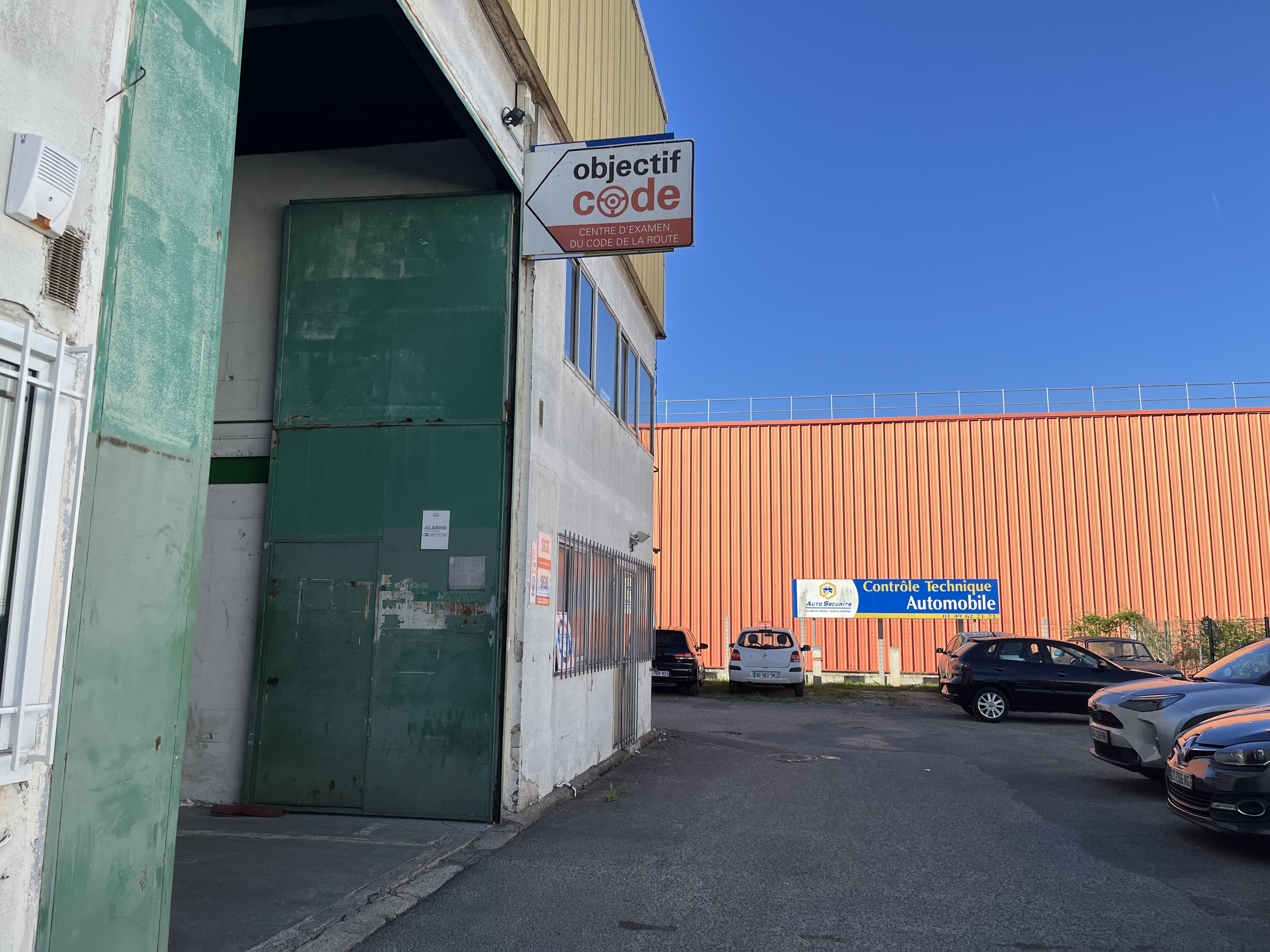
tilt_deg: +9.3
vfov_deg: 53.1
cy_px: 476
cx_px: 635
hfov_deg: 67.3
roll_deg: -0.3
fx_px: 954
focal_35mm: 26
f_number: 1.6
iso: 50
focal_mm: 5.1
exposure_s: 1/2410
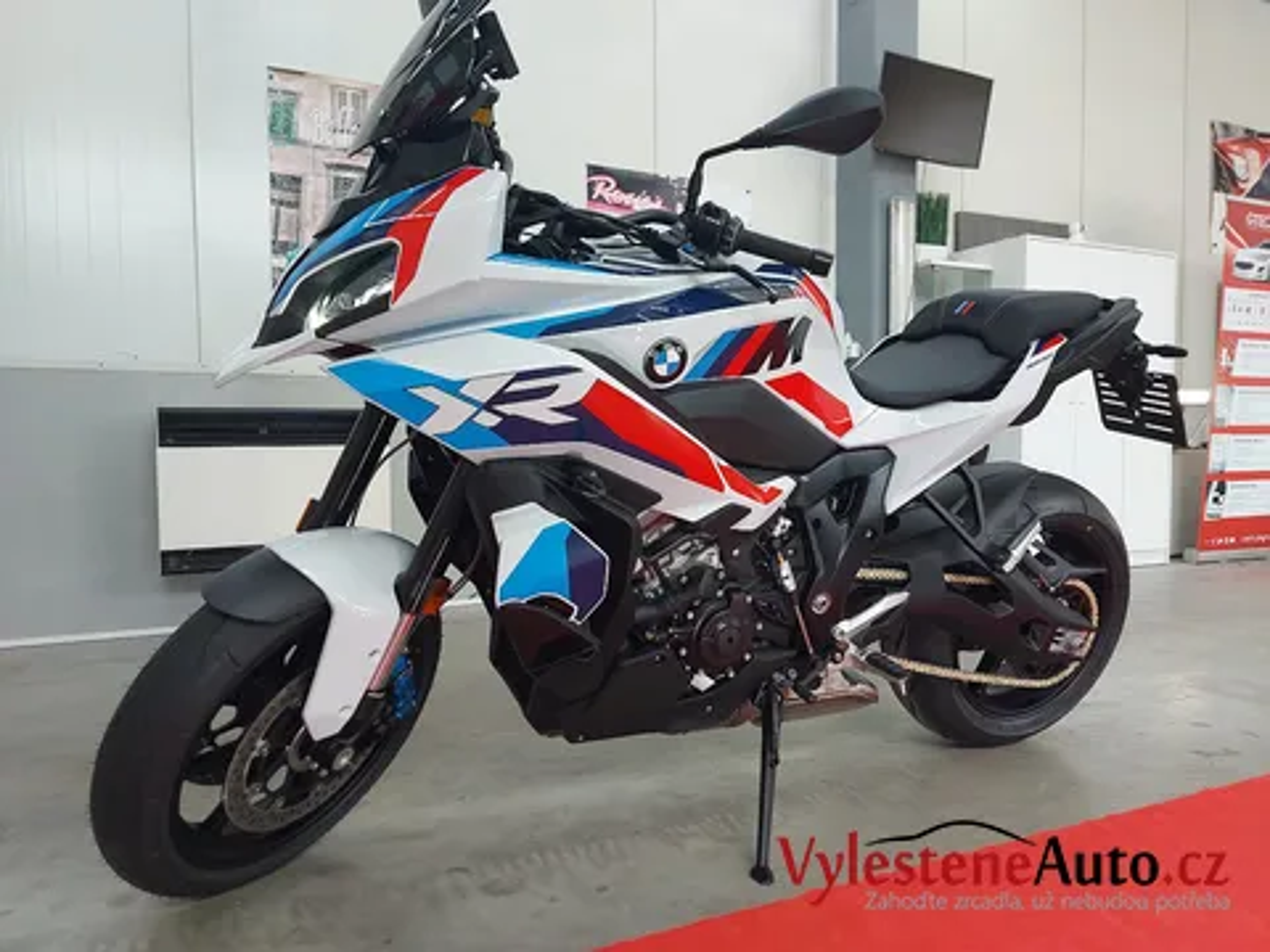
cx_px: 635
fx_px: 881
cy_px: 476
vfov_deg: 56.8
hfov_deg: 71.6
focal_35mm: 24
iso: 40
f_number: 1.8
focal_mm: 5.23
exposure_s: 1/50
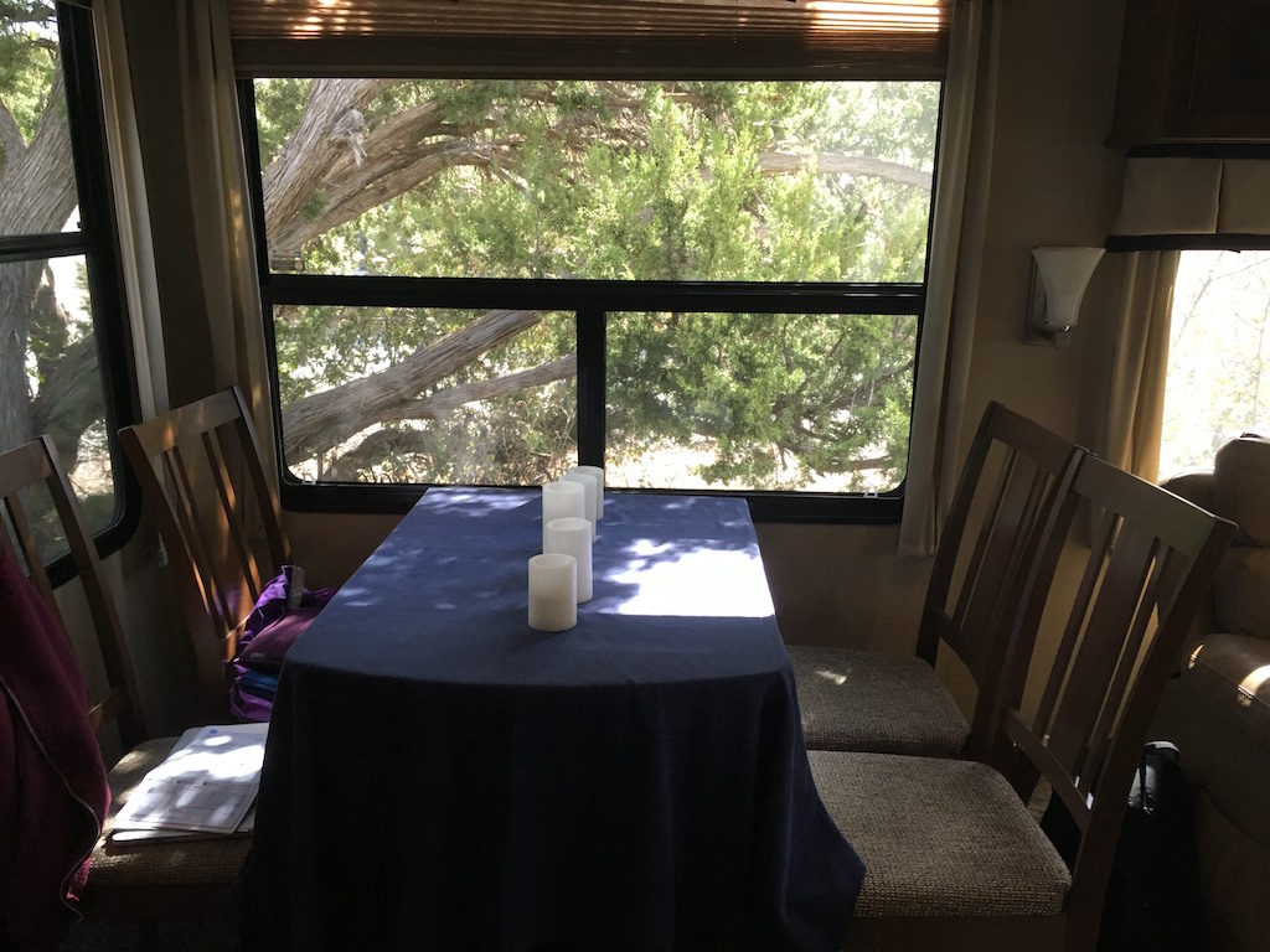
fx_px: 1064
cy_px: 476
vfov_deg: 48.2
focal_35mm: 29
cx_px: 635
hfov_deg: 61.7
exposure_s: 1/30
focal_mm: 4.15
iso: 40
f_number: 2.2
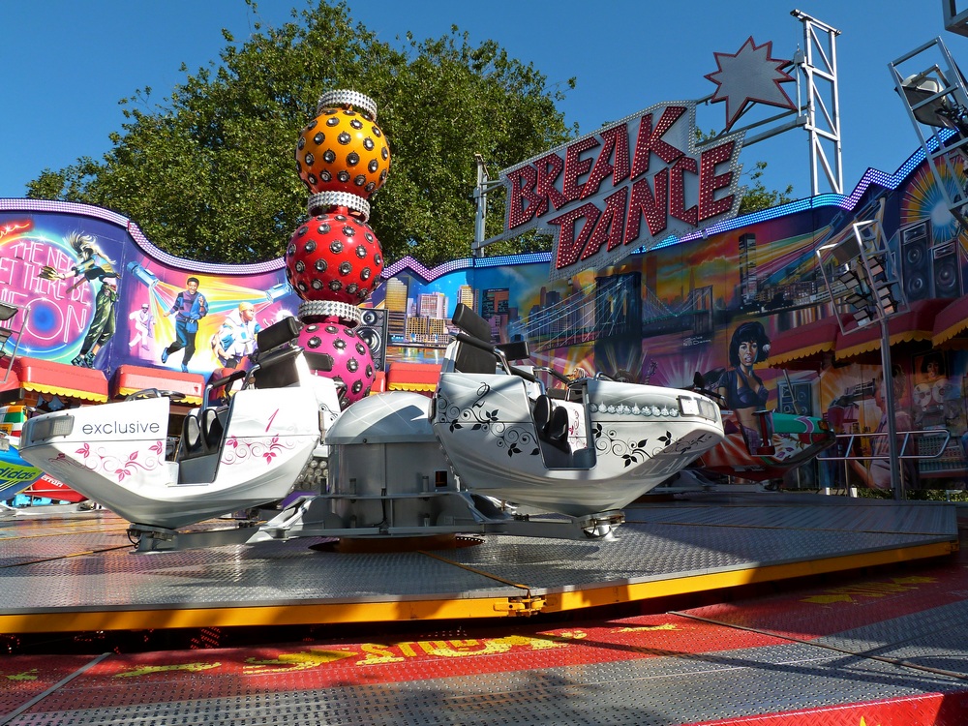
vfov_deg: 44.2
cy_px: 363
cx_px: 484
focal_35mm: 32
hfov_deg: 56.8
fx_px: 895
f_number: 5.6
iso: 100
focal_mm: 5.7
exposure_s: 1/320
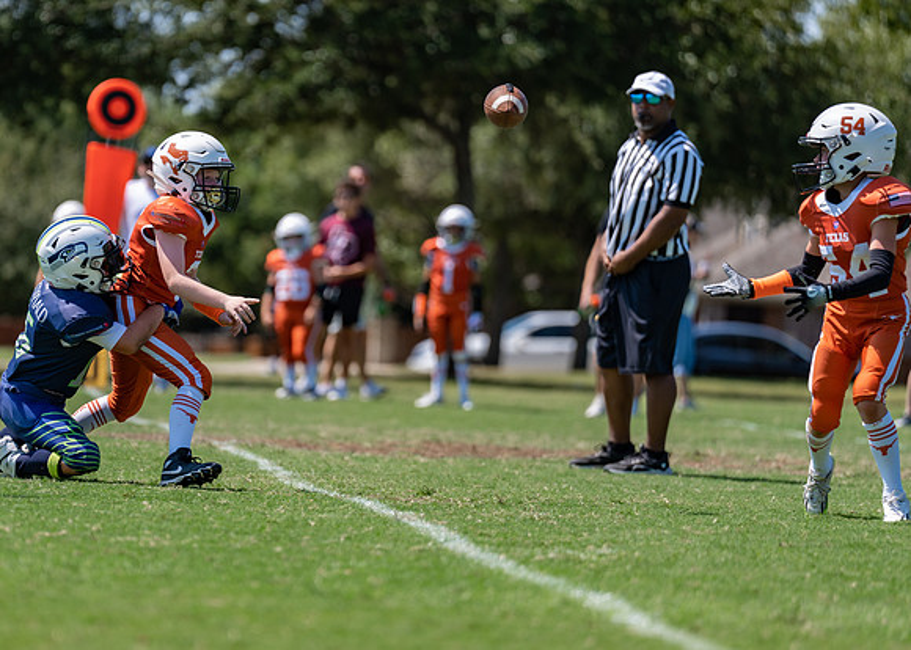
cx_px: 293
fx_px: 6872
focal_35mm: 266
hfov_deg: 7.6
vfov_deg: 5.4
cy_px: 300
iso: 100
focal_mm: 200
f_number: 3.2
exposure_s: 1/1250
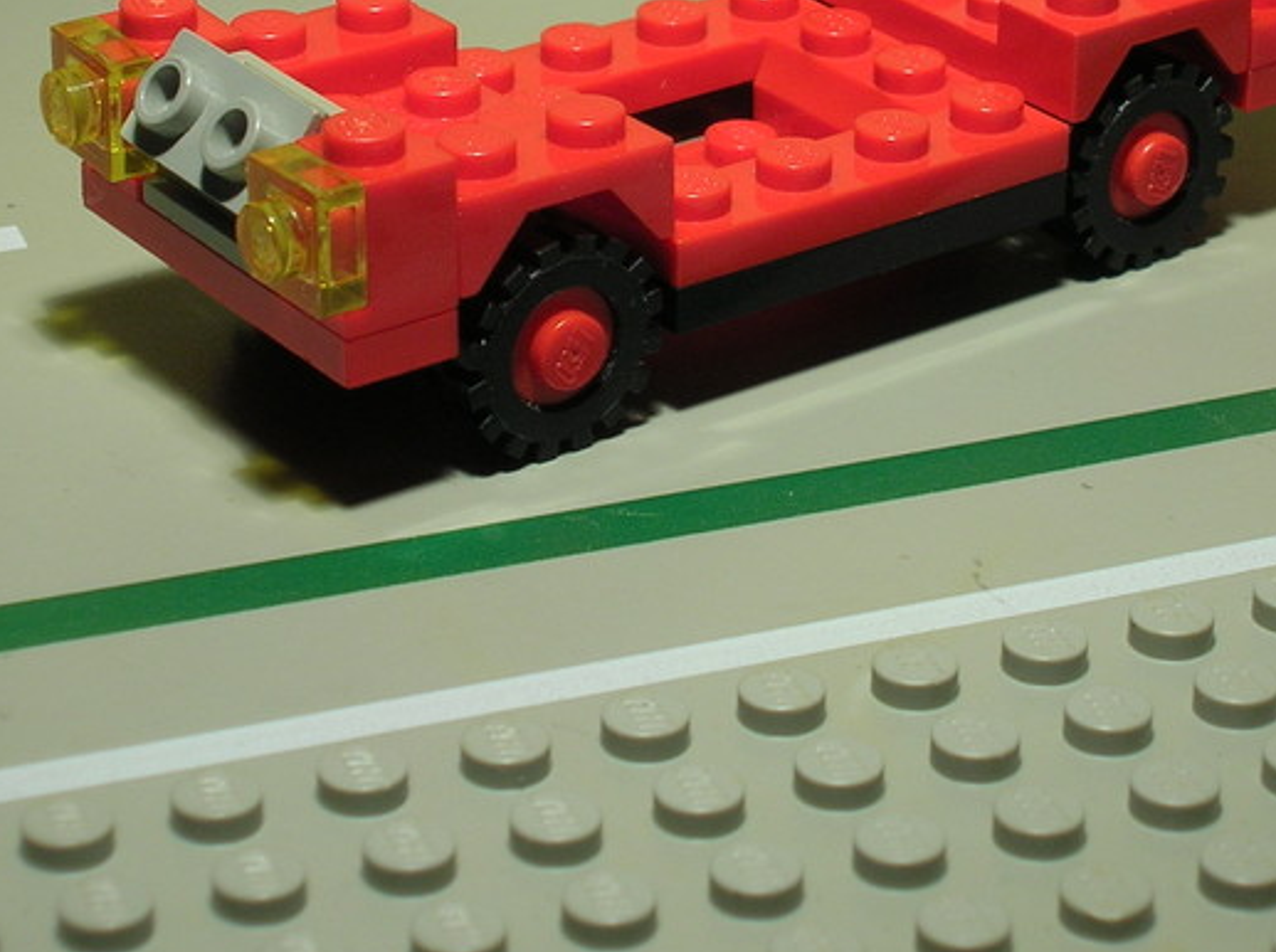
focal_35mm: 115
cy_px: 174
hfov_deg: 17.1
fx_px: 4232
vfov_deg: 12.8
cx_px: 782
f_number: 3.8
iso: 50
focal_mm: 11
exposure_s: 1/19
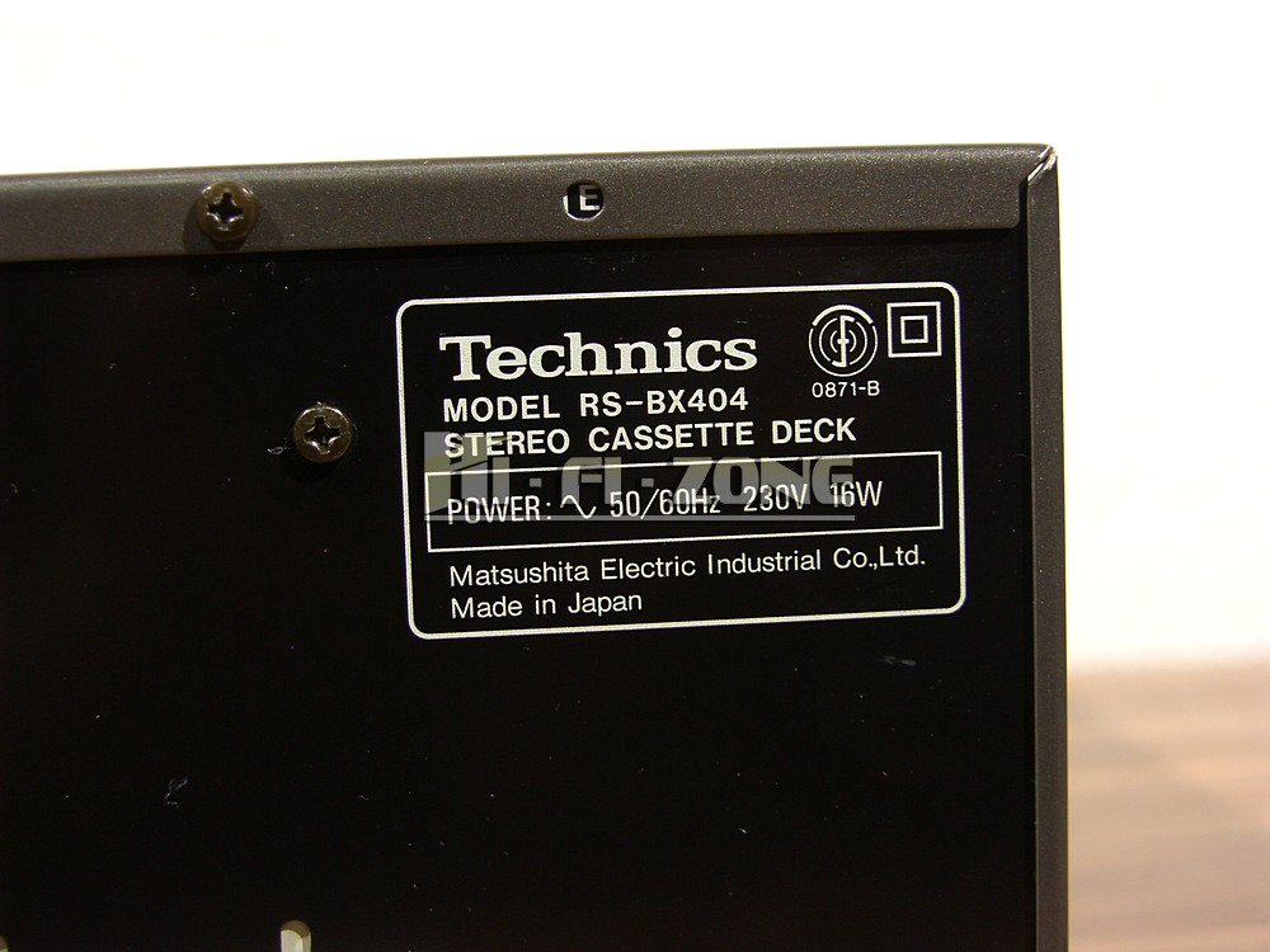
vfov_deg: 24.4
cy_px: 476
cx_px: 635
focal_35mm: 60
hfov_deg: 32.2
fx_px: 2201
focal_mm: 15.5
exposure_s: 1/60
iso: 50
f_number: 2.8
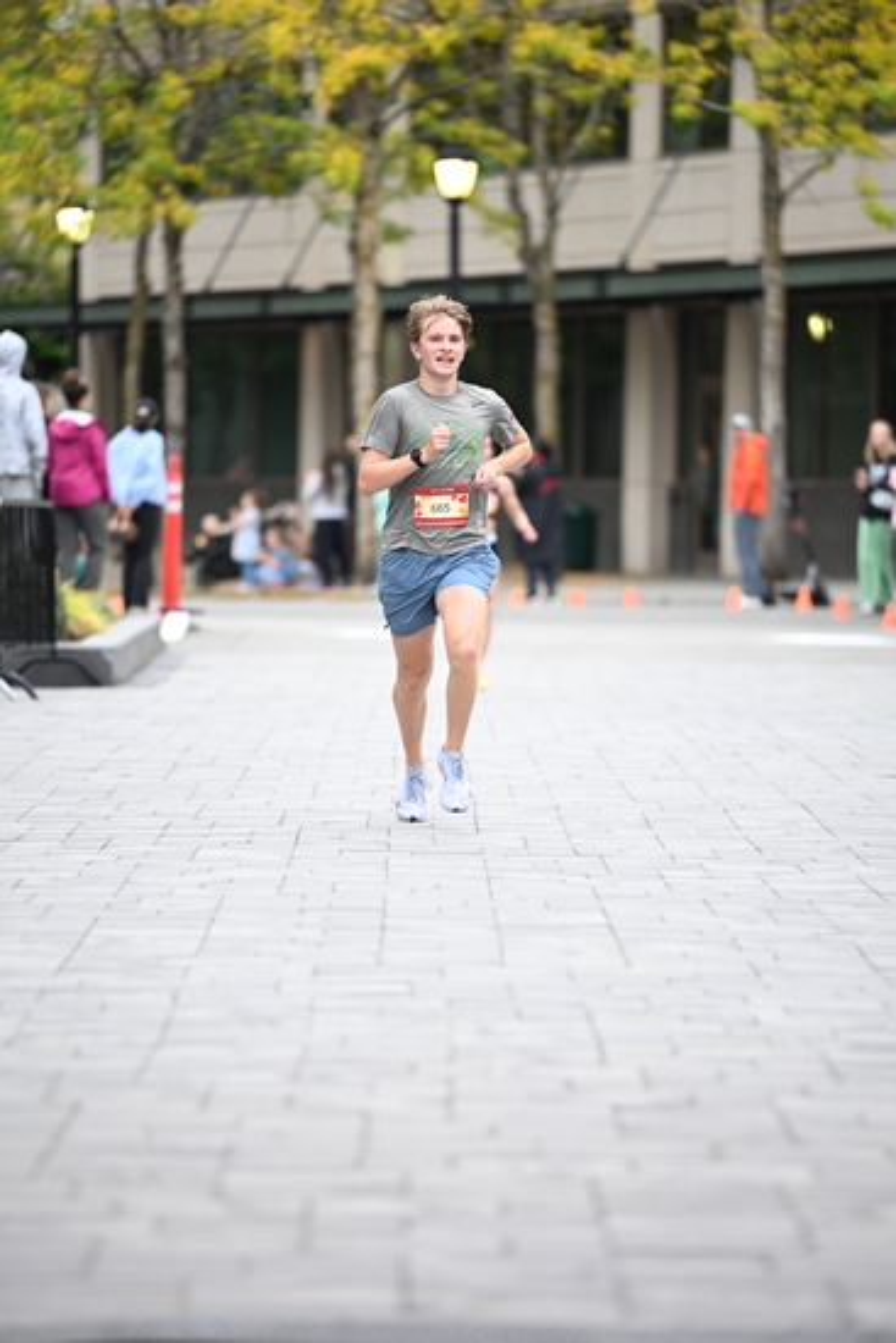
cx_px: 448
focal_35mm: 200
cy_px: 672
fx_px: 7461
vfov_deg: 10.3
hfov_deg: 6.9
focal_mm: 200
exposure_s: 1/800
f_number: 2.8
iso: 1600
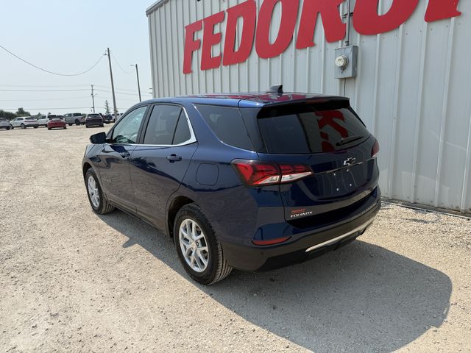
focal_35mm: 24
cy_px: 176
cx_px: 236
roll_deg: +1.7
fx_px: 327
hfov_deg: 71.6
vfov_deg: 56.8
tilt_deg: -9.4
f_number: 1.78
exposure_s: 1/5319
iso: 80
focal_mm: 6.76
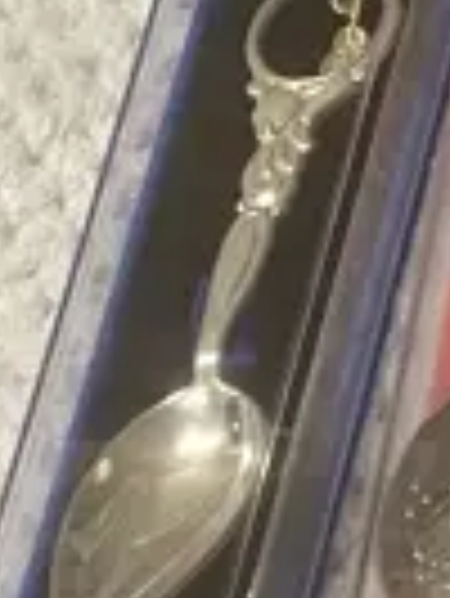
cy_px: 171
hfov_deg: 6.1
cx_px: 1534
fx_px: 3738
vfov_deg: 9.1
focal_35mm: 216
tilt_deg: -60.2
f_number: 1.8
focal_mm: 3.99
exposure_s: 1/50
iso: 125
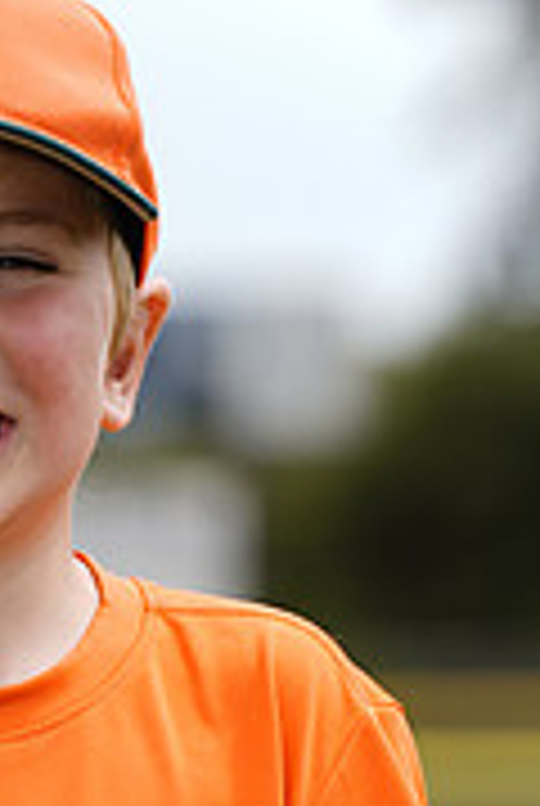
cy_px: 946
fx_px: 12551
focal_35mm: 560
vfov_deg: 3.7
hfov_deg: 2.5
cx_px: -43
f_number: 5.6
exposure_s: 1/250
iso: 50
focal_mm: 173
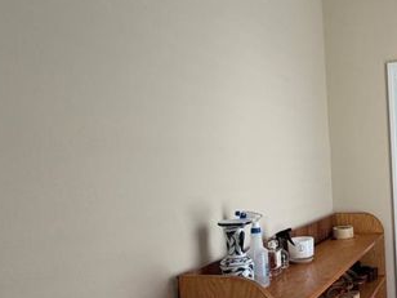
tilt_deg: -1.9
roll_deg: +3.1
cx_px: 374
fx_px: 367
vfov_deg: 43.8
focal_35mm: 32
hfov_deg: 49.1
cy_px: 188
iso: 125
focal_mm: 2.22
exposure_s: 1/121
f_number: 2.2
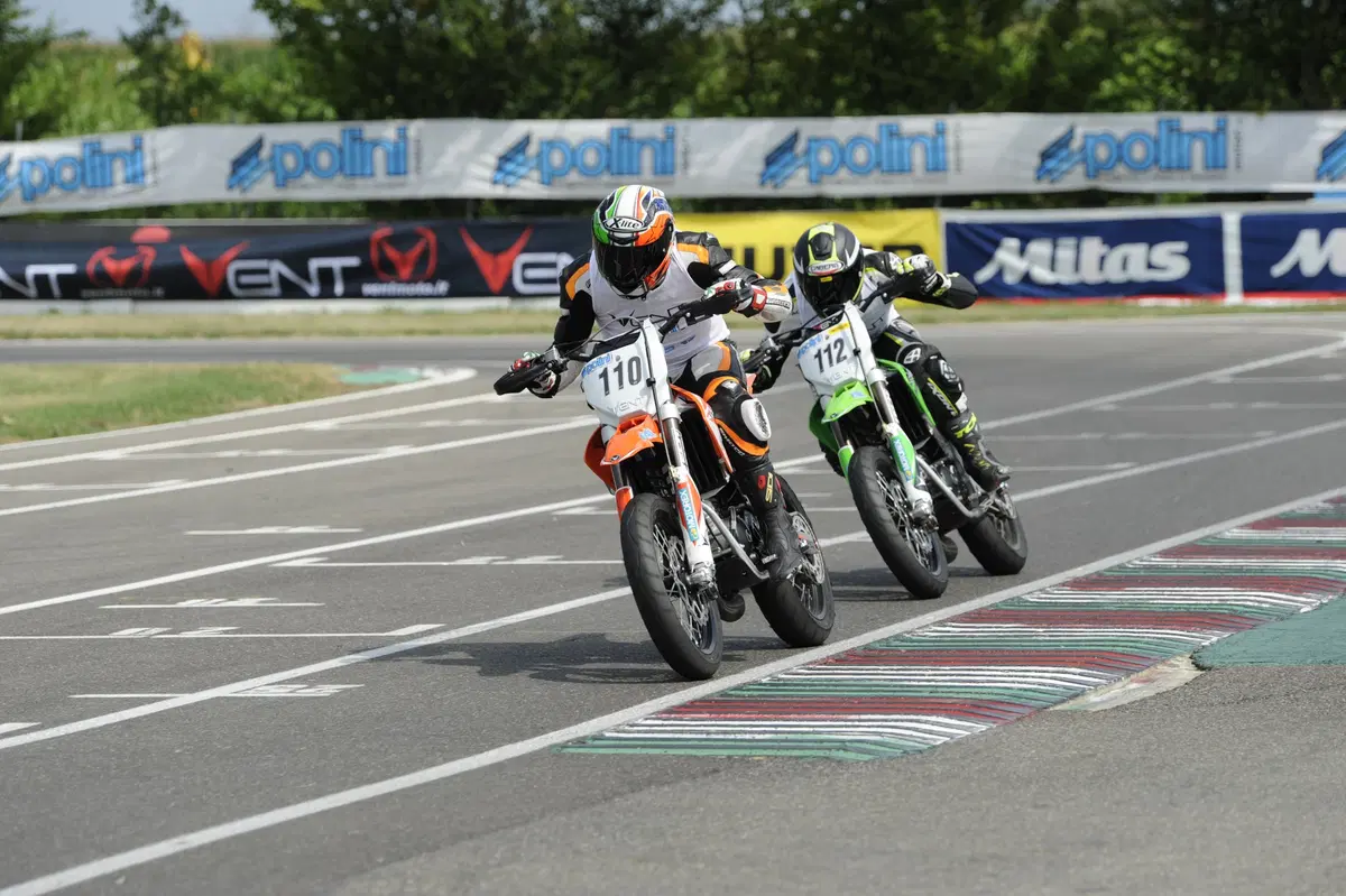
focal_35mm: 195
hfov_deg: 10.6
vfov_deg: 7.0
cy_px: 448
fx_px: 7287
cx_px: 673
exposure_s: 1/1250
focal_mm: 195
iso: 200
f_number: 5.6
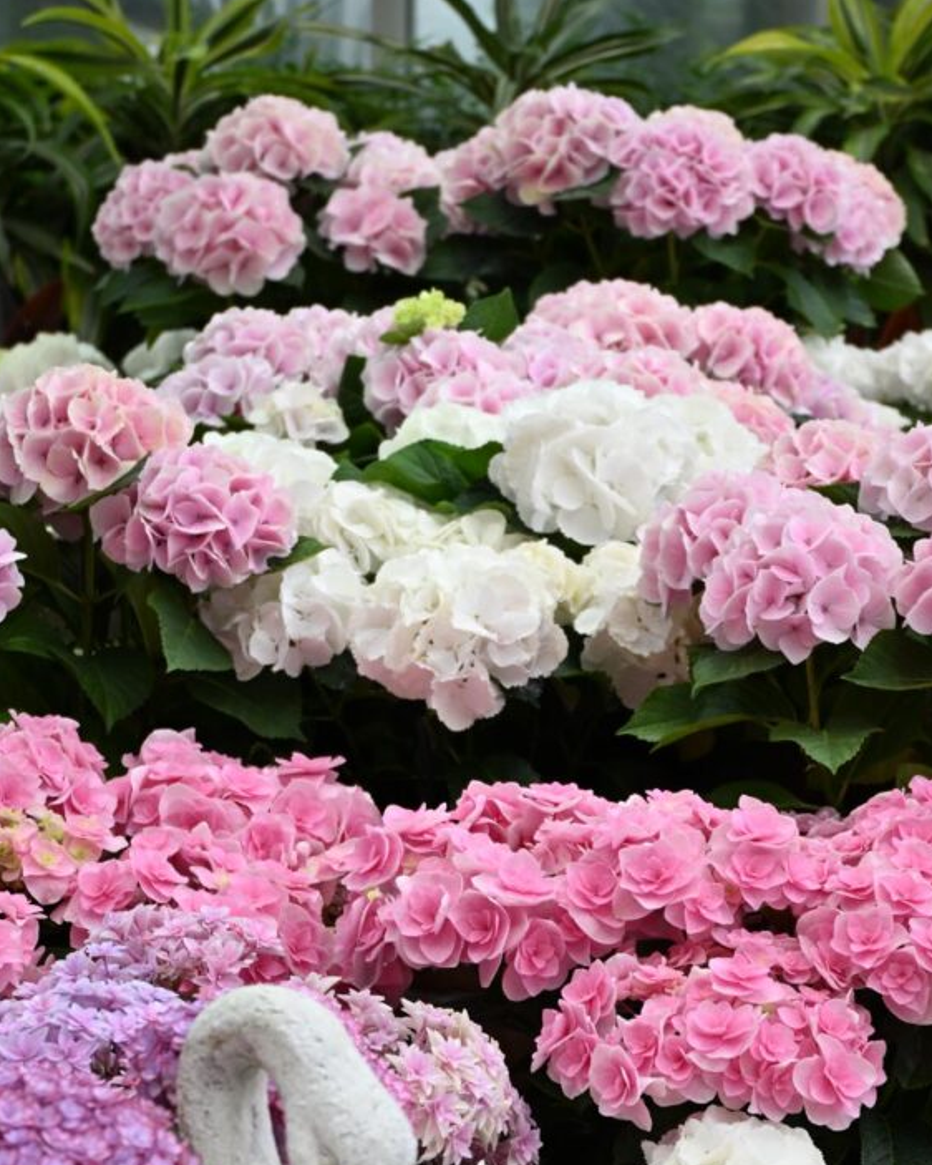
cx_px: 444
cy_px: 682
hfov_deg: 14.7
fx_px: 3608
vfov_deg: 18.3
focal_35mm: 105
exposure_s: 1/80
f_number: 4.8
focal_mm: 51
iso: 560
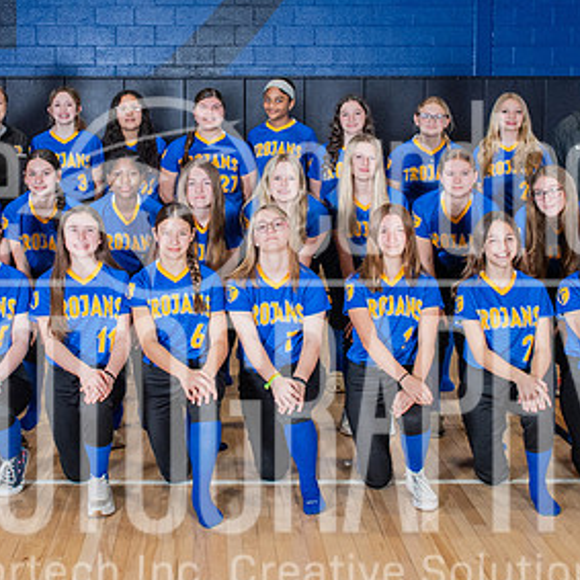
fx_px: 1099
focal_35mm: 58
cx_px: 212
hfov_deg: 29.4
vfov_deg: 29.4
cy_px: 217
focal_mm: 24
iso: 1600
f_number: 6.3
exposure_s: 1/200
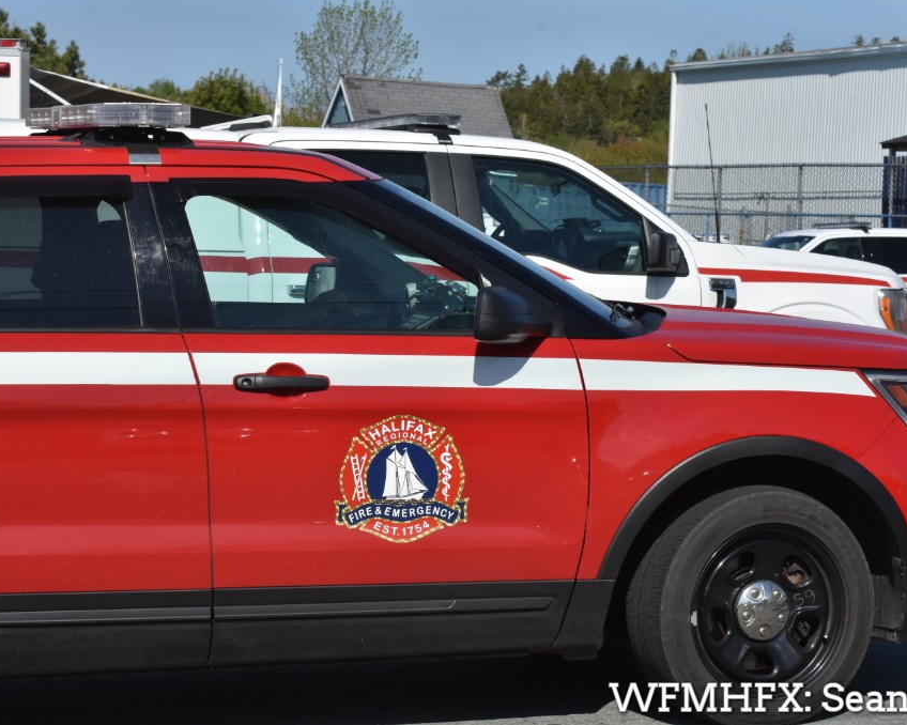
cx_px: 498
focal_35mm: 119
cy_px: 361
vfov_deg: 13.0
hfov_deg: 16.2
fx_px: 3194
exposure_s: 1/1000
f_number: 11
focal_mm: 70
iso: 500
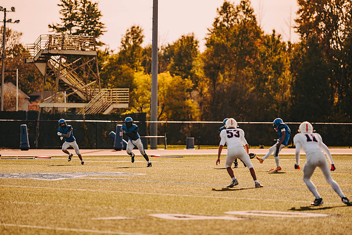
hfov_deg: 10.3
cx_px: 176
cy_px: 118
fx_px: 1956
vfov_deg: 6.9
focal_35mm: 200
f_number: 2.8
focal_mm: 200
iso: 160
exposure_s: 1/2000
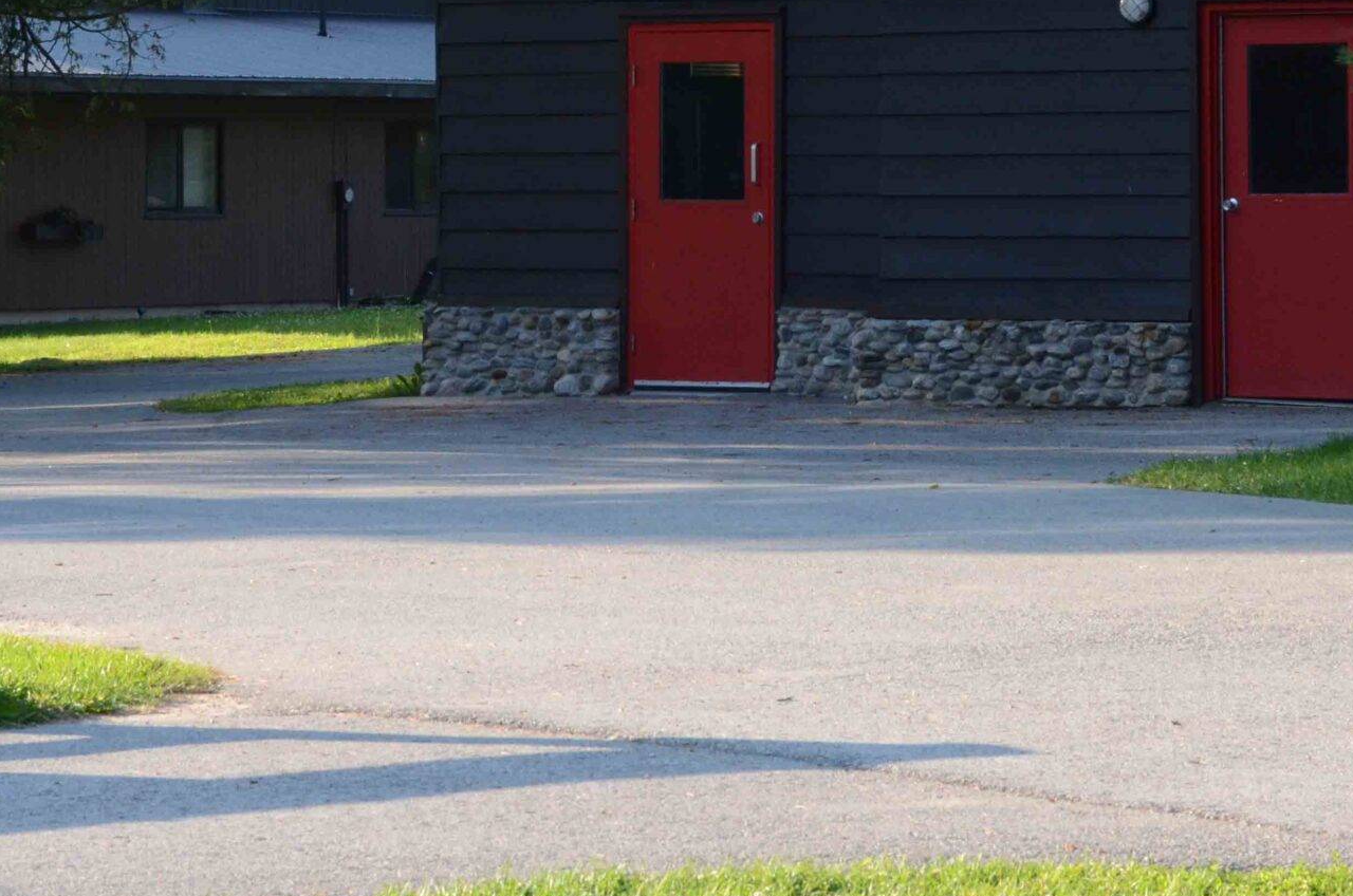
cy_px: 7
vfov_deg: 8.2
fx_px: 6189
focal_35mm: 165
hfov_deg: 12.5
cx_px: 724
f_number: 14
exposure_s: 1/160
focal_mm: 55
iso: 800
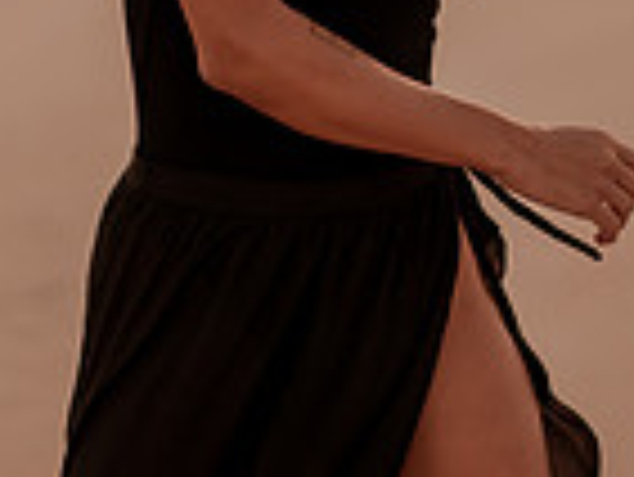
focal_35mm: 178
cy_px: -202
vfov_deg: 8.2
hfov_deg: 11.1
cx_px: 405
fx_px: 3263
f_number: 1.4
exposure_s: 1/800
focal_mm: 58
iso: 100
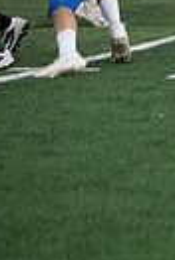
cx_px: 519
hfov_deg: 2.7
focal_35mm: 508
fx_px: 3684
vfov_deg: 4.0
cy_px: -108
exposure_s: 1/1600
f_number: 2.8
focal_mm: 115
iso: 320
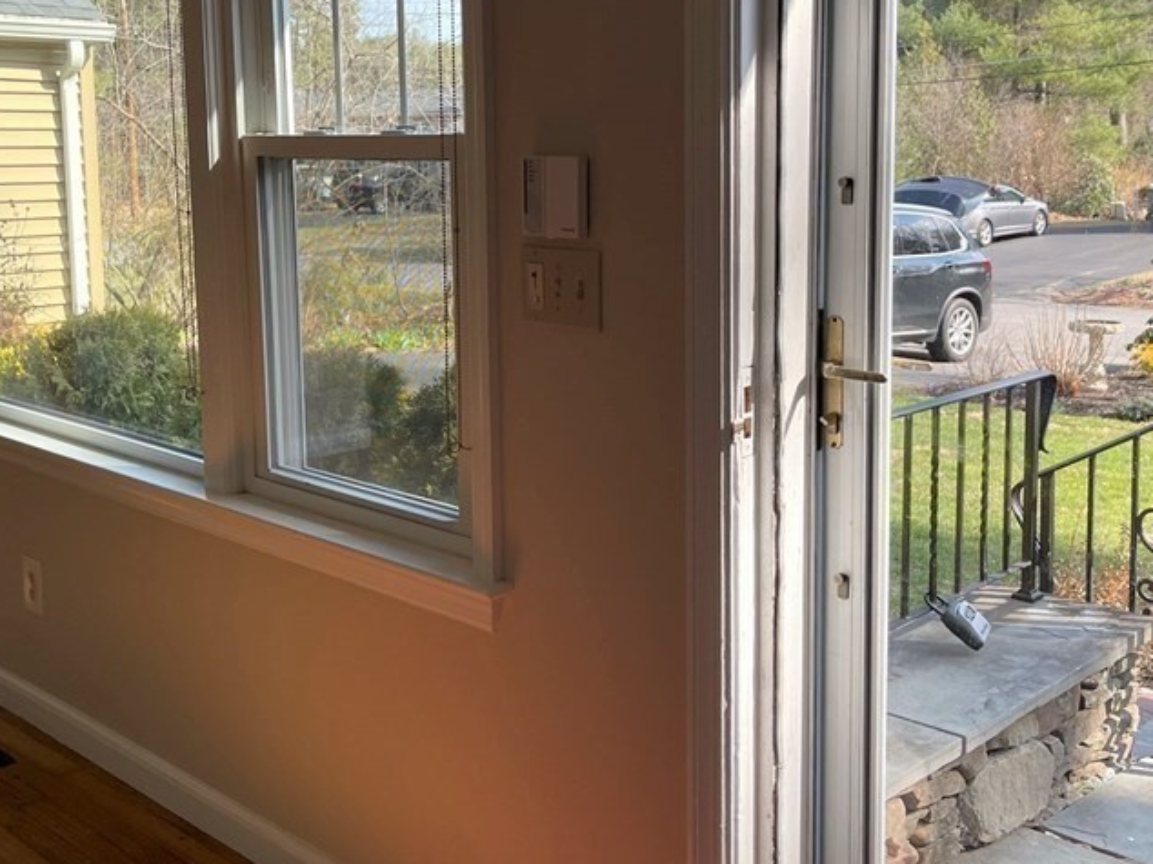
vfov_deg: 34.1
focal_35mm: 42
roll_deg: +0.4
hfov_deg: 44.8
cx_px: 587
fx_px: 1398
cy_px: 296
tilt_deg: -5.9
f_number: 1.6
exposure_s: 1/638
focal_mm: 5.1
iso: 32
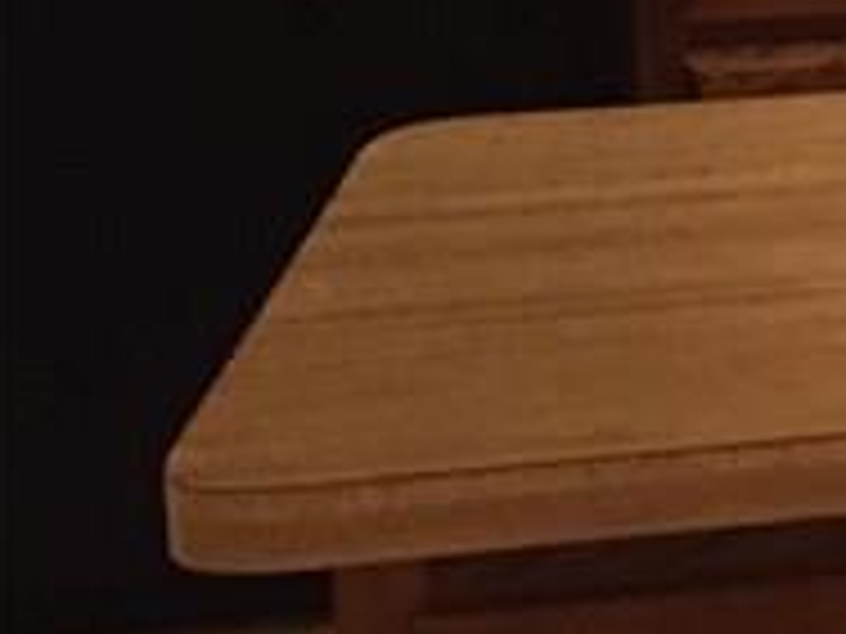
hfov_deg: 10.2
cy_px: -360
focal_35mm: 158
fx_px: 3861
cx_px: 2286
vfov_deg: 9.1
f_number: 2.2
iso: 200
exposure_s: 1/30
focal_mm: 4.15
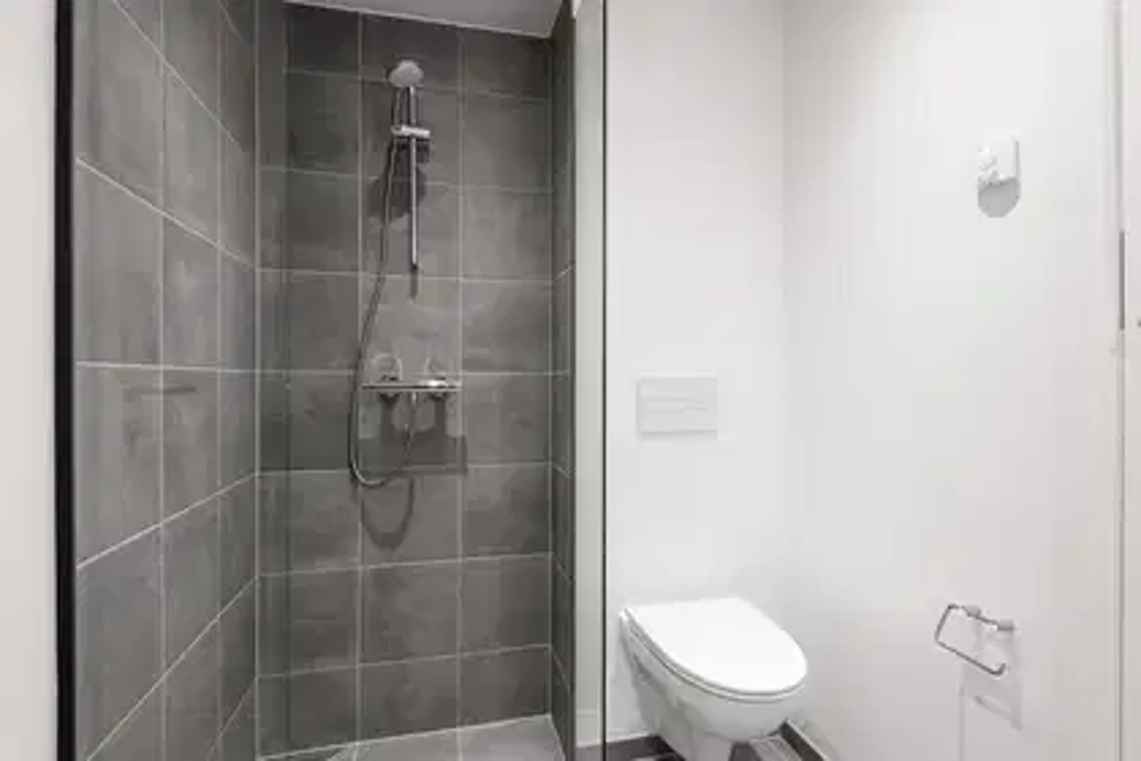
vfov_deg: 67.4
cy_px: 380
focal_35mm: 18
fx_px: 570
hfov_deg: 90.0
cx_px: 570
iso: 640
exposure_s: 1/6
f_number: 11
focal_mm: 18
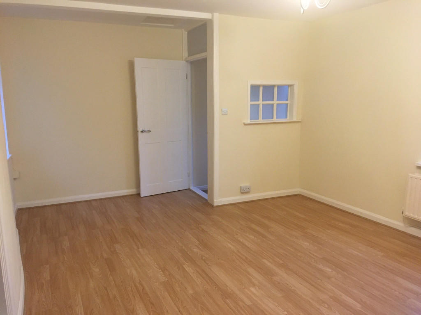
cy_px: 158
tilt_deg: -11.0
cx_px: 210
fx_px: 353
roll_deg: +0.1
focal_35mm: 29
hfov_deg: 61.7
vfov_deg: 48.2
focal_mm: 4.15
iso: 200
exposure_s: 1/33
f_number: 2.2
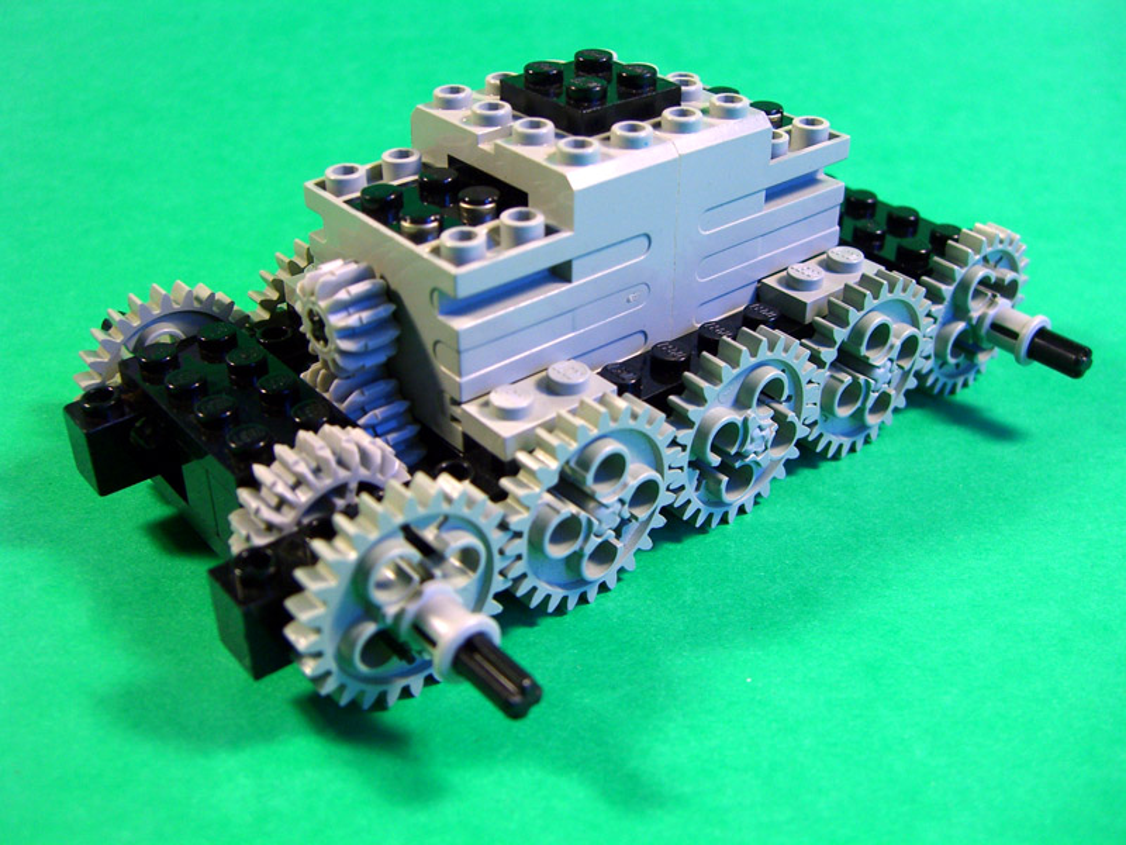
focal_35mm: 38
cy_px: 422
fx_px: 1236
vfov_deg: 37.7
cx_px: 563
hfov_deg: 49.0
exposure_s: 1/60
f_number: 2.8
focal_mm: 7.9
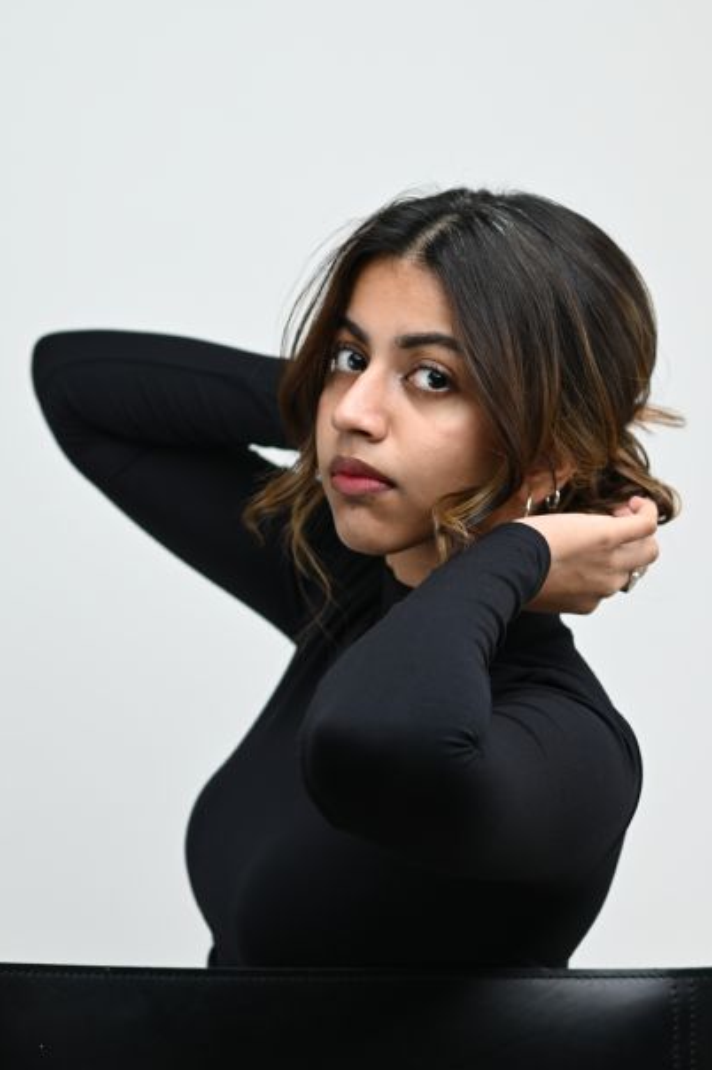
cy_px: 536
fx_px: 4234
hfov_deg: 9.6
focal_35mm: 143
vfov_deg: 14.4
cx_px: 324
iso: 100
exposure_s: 1/200
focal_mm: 85
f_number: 2.5
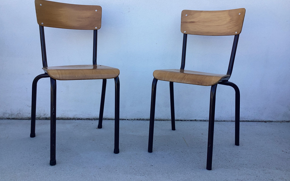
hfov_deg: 58.1
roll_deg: -2.7
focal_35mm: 33
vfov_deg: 38.2
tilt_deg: -7.4
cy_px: 73
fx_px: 261
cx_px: 145
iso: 25
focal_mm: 3.3
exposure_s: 1/311
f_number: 2.4
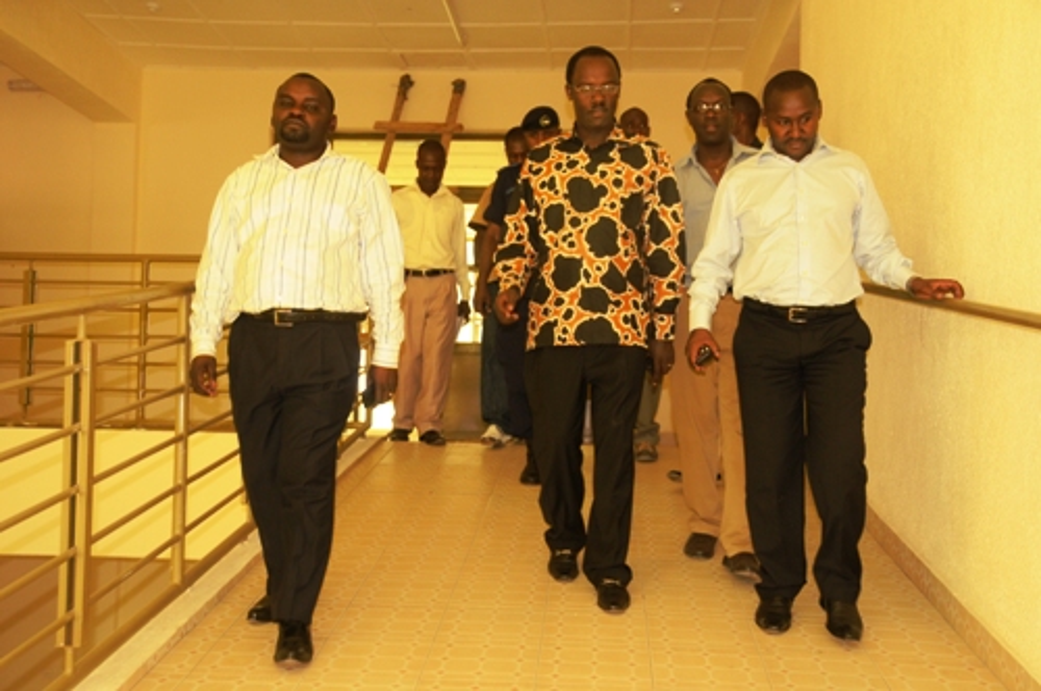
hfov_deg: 46.5
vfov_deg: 31.8
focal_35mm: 42
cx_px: 520
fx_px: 1213
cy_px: 346
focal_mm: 28
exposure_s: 1/100
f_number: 4.5
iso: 500
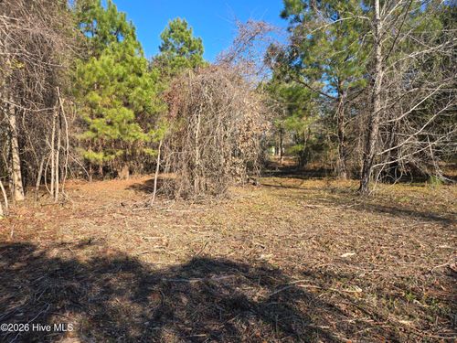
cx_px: 228
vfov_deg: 58.9
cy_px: 172
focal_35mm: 23
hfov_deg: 73.9
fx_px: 304
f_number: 1.8
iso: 25
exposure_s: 1/850
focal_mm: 5.4
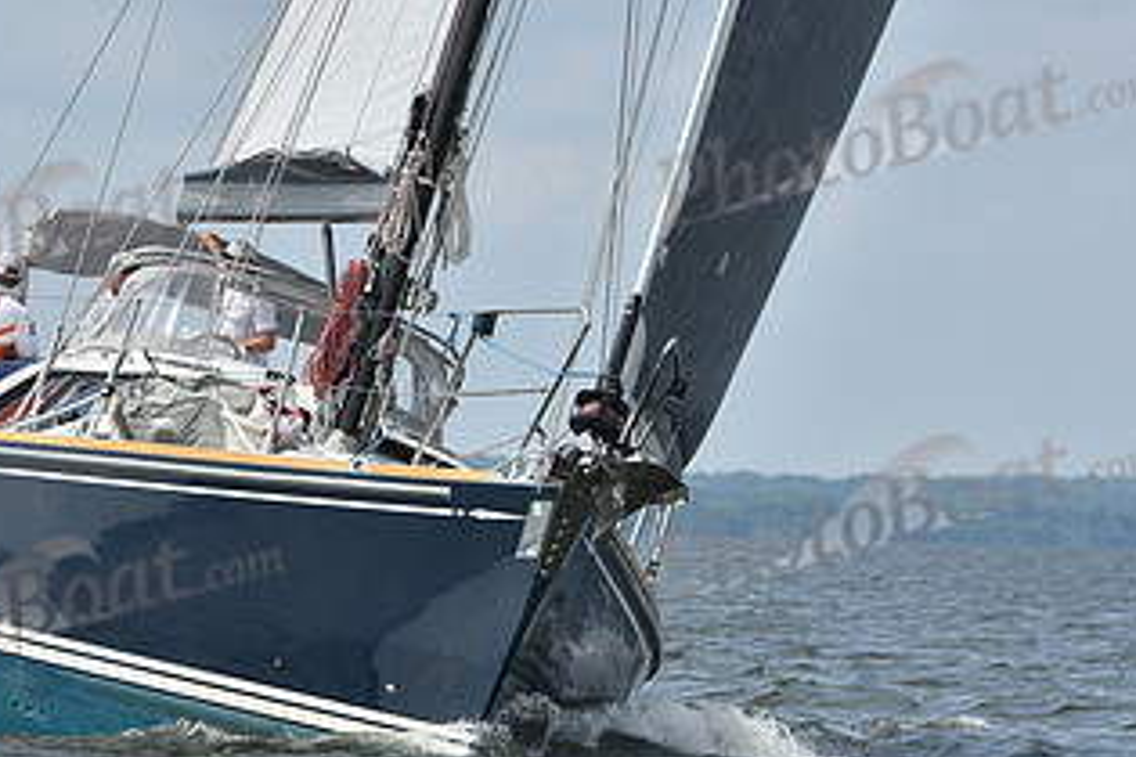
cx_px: 472
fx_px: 11612
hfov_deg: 5.6
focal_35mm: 368
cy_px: 373
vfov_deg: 3.7
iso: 320
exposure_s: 1/1600
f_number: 8
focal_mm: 200
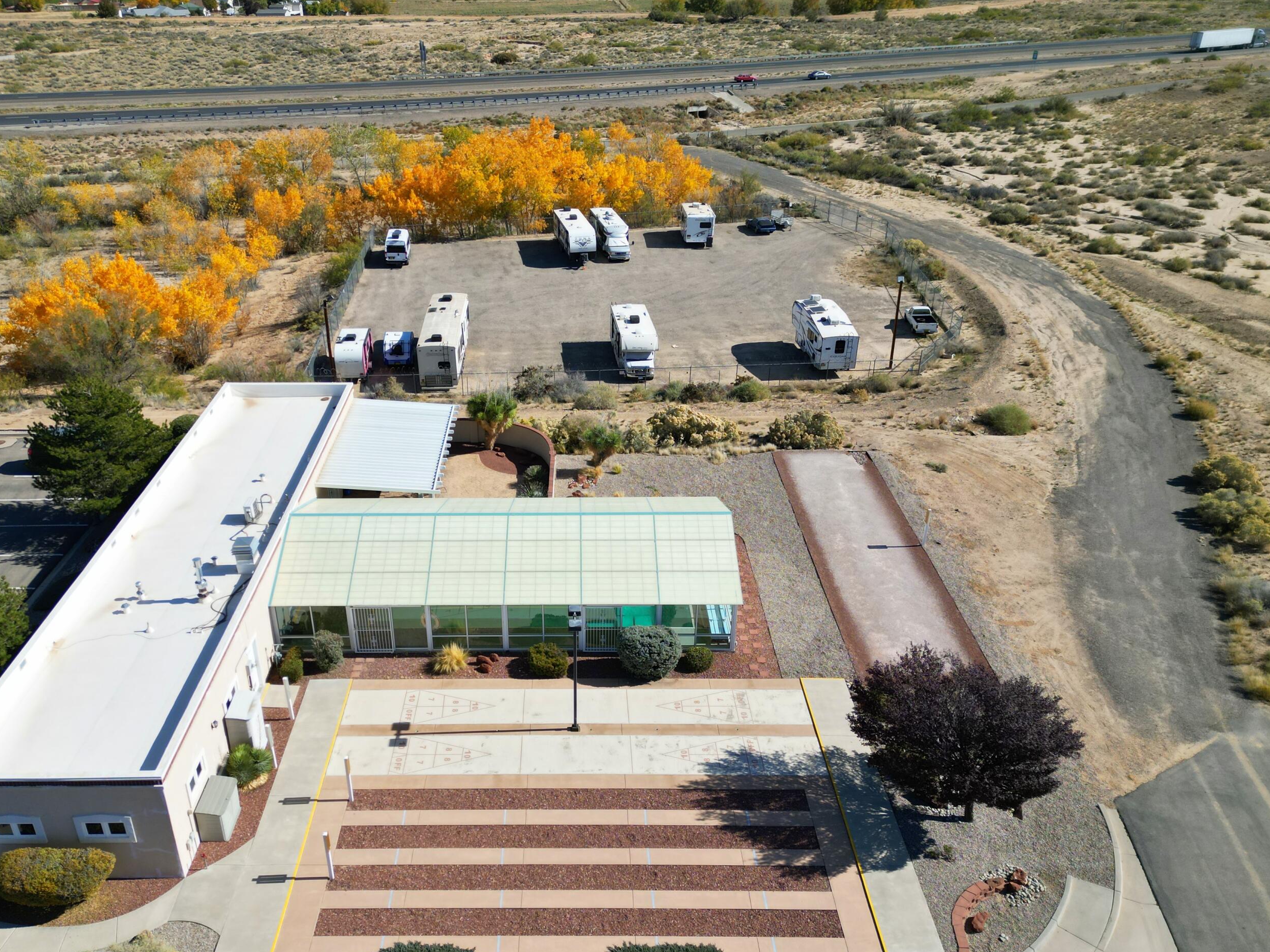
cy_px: 531
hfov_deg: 61.4
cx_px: 552
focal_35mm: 29
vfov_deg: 48.1
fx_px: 1064
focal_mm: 6.72
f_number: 1.7
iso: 200
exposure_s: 1/5000
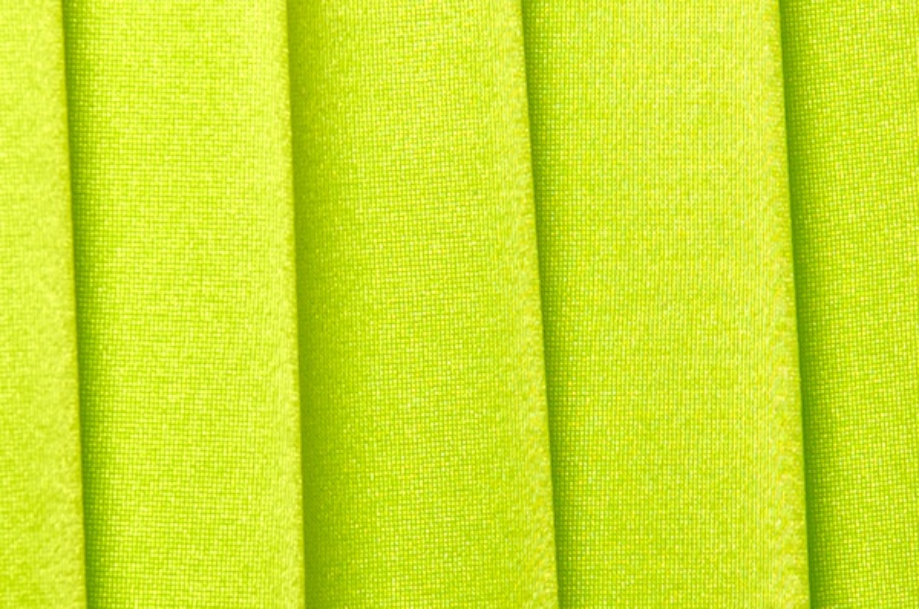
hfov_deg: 10.2
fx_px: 5161
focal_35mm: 202
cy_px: 304
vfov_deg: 6.8
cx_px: 460
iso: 200
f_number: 11
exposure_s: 1/250
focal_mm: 135
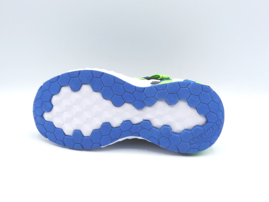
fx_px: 373
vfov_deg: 30.3
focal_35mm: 48
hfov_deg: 39.7
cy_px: 101
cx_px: 134
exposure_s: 1/200
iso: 100
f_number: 4.5
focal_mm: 4.8
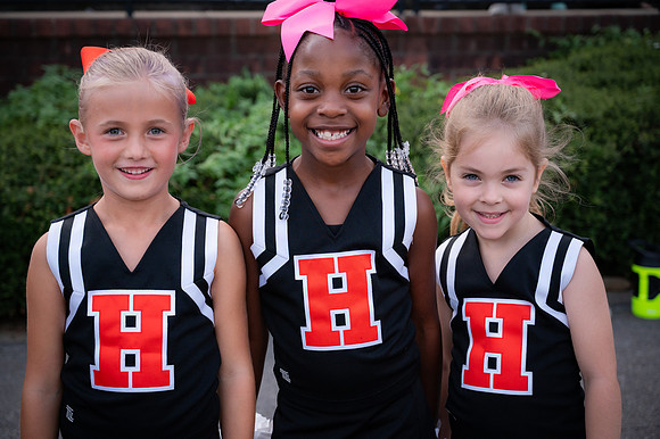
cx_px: 330
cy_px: 220
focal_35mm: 53
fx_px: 971
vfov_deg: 25.5
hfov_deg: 37.5
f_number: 4
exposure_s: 1/640
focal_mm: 53
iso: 640
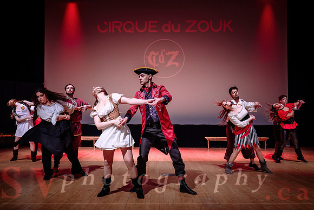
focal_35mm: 36
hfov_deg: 53.1
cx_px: 146
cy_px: 124
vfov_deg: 36.8
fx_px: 314
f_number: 2.8
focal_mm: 28
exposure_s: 1/200
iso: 1600
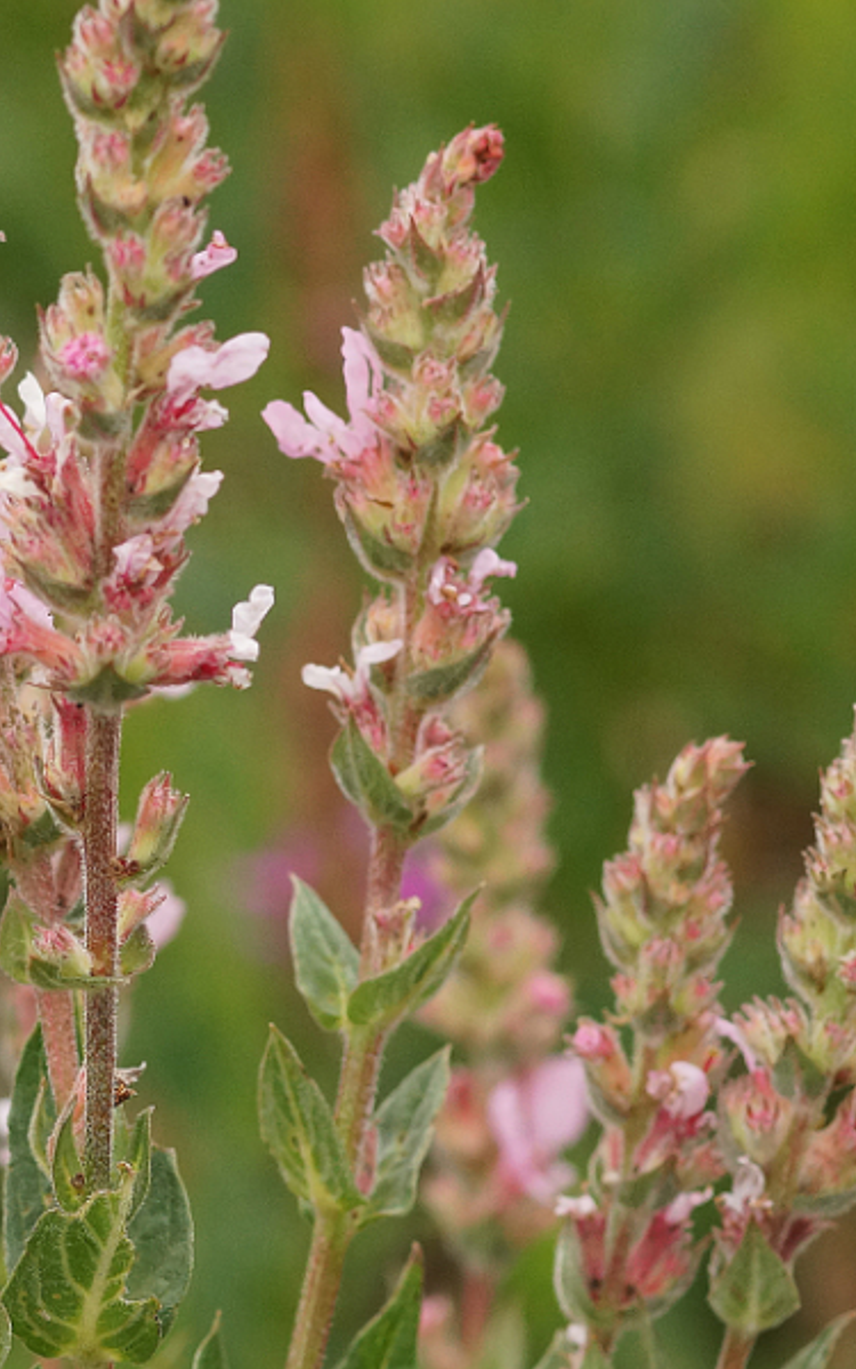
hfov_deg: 4.3
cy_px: 561
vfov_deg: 6.9
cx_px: 185
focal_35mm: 306
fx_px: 11422
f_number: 6.3
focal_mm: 100
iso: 640
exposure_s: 1/160
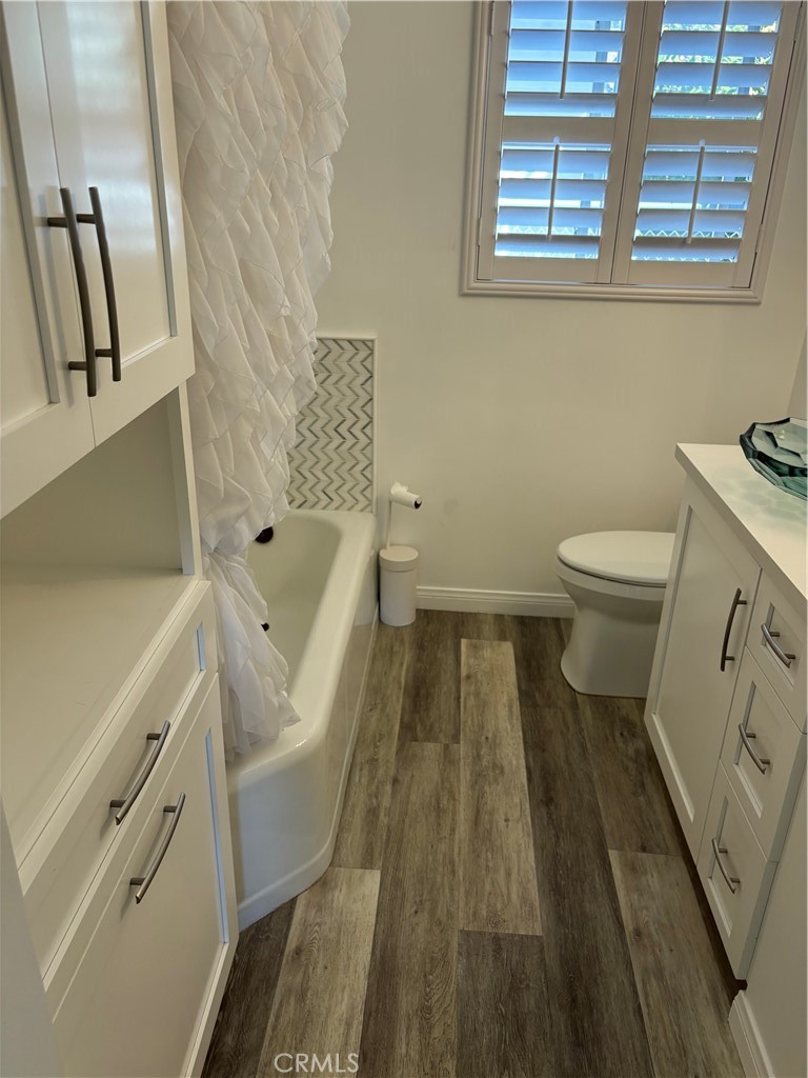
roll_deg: -1.3
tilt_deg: -23.7
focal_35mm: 26
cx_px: 404
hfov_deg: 53.1
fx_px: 809
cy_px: 539
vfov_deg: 67.3
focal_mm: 5.96
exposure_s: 1/120
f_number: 1.6
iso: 100
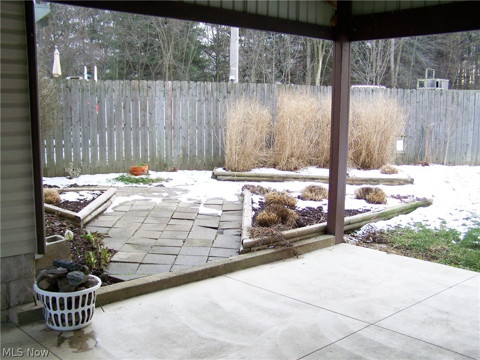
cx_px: 240
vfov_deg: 37.7
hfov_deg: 49.0
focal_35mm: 38
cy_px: 180
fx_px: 527
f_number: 2.8
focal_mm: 6.3
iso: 64
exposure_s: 1/60
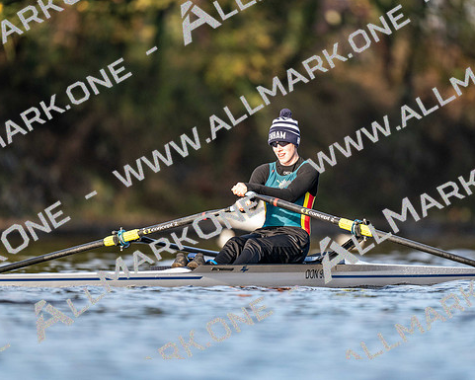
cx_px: 235
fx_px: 9547
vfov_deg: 2.3
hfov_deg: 2.8
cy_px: 190
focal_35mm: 679
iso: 1000
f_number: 4
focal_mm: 600
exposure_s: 1/2500
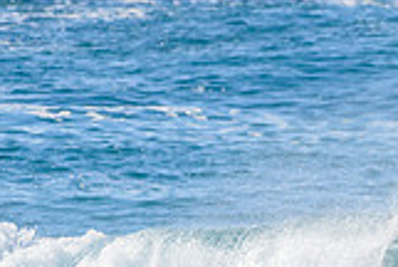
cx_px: 454
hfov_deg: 0.9
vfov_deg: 0.6
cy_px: 278
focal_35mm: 2206
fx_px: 24433
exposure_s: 1/4000
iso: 280
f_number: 5.6
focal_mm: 500
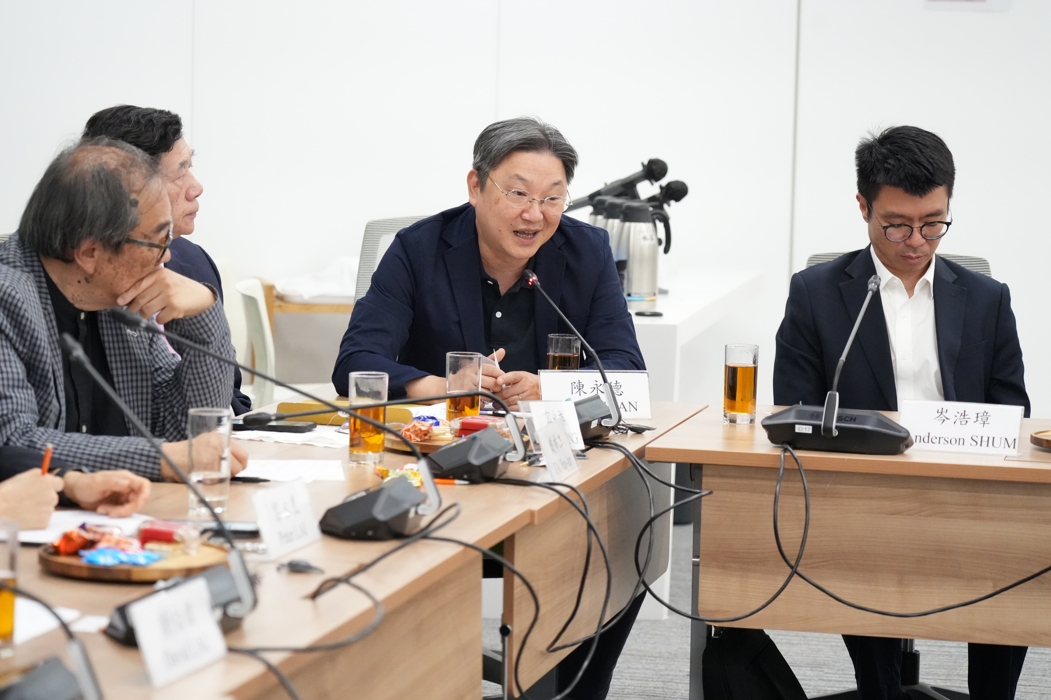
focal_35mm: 106
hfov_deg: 19.3
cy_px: 350
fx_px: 3094
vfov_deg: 12.9
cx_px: 526
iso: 10000
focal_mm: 106
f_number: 4.5
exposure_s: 1/160
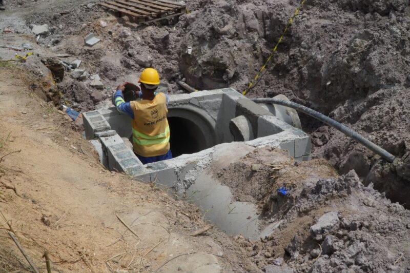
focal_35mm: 40
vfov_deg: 33.0
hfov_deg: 48.0
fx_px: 461
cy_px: 136
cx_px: 205
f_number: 18
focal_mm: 27
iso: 500
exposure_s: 1/400
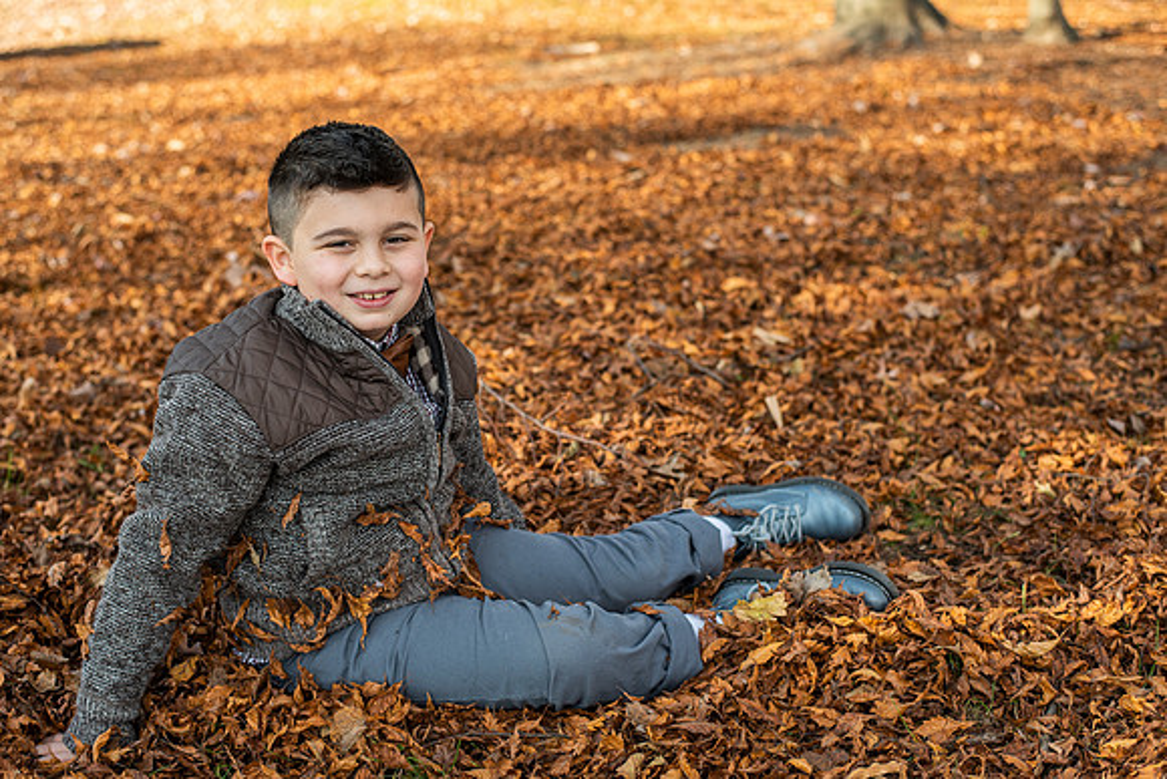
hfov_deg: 38.0
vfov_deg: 25.9
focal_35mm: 52
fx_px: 1696
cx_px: 557
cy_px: 372
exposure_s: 1/640
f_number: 3.5
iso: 400
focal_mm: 50
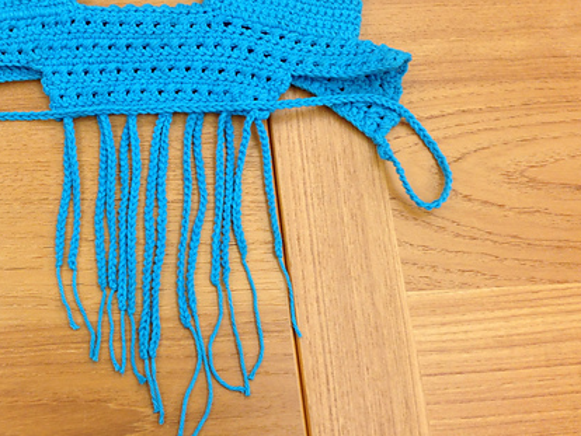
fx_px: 856
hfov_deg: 36.9
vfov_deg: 28.3
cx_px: 173
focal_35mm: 51
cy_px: 122
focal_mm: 4.12
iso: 64
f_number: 2.4
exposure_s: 1/40
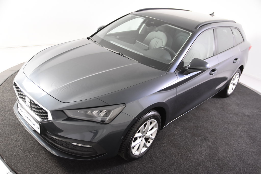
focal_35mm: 33
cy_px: 87
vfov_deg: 40.0
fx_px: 239
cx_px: 130
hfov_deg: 57.2
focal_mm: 22
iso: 1600
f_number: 3.5
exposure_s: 1/50
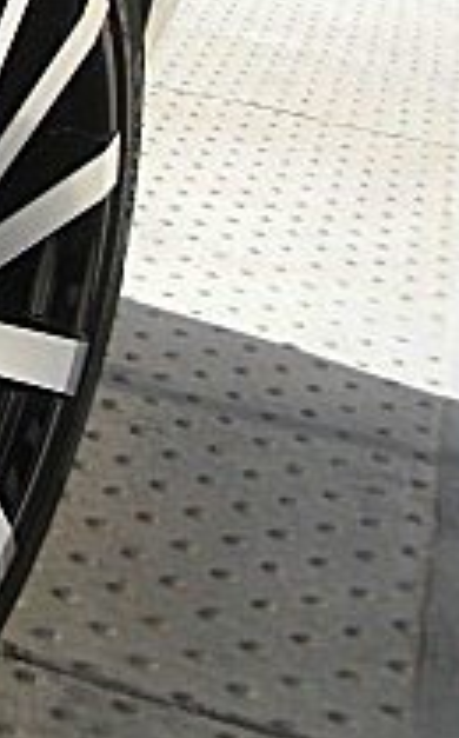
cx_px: -491
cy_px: -39
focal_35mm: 117
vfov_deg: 17.3
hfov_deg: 10.2
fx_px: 2350
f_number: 2.8
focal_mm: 6.3
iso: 50
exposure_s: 1/640
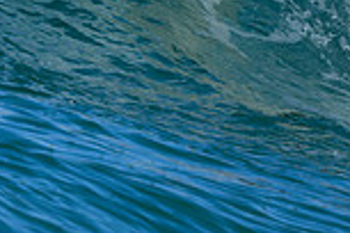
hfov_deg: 0.6
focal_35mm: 3601
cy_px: -88
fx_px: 35007
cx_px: 235
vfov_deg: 0.4
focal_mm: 800
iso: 250
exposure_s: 1/2000
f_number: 6.3
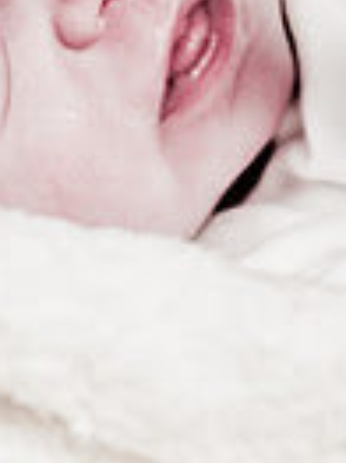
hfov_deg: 5.2
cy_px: 16
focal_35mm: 287
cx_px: -11
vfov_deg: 6.9
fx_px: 3833
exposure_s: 1/80
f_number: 2.8
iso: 200
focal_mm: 45
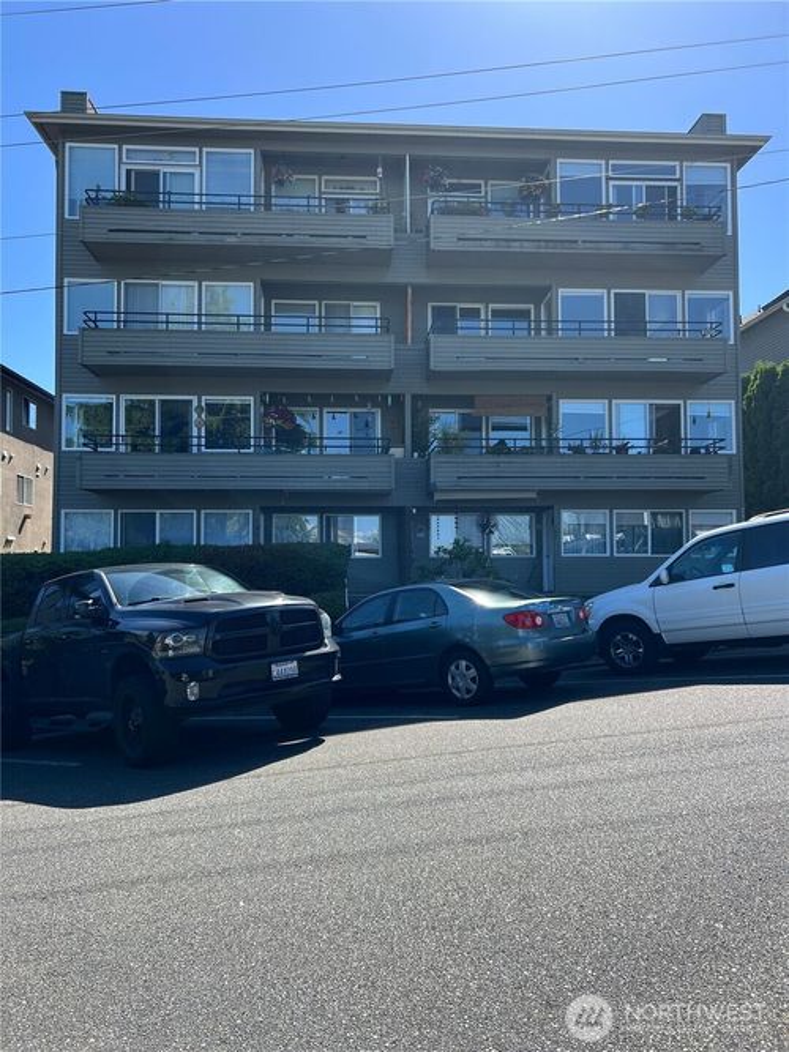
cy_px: 526
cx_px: 394
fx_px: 790
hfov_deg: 53.0
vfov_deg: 67.3
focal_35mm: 26
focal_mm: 5.7
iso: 50
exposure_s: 1/1808
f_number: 1.5
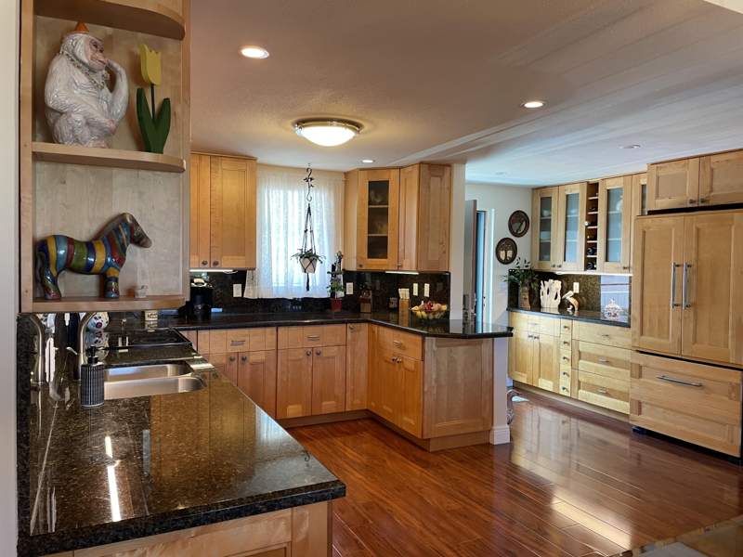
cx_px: 372
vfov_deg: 53.1
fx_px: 558
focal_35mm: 26
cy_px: 278
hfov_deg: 67.3
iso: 100
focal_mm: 4.2
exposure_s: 1/60
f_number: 1.6
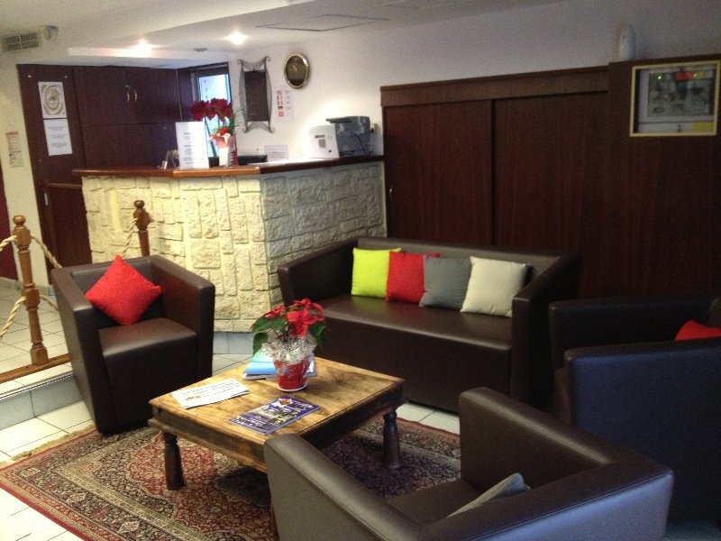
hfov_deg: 52.6
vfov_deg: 40.7
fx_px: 729
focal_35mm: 35
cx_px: 360
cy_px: 270
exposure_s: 1/20
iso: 400
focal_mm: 4.28
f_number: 2.4
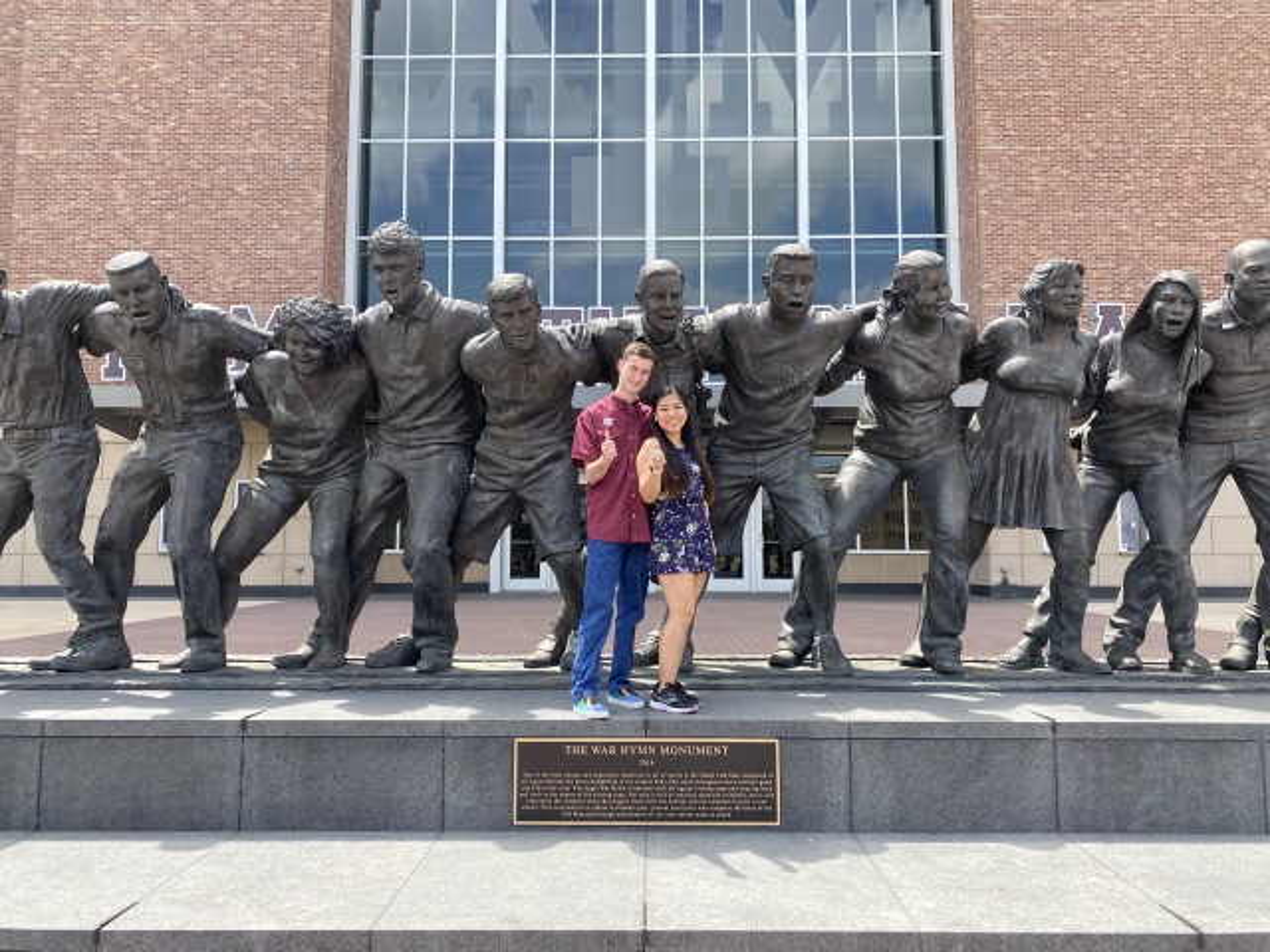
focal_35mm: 26
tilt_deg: +4.4
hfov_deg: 67.3
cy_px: 476
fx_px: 954
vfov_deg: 53.1
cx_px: 635
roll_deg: +0.7
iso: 32
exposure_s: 1/582
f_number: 1.8
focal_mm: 4.25
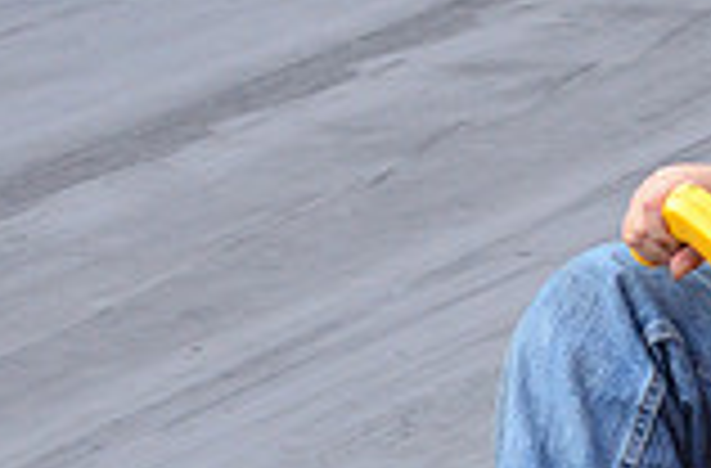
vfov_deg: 3.6
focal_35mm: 375
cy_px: 450
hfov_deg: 5.5
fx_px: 7377
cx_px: 1080
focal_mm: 68
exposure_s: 1/800
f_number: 7.1
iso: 1000
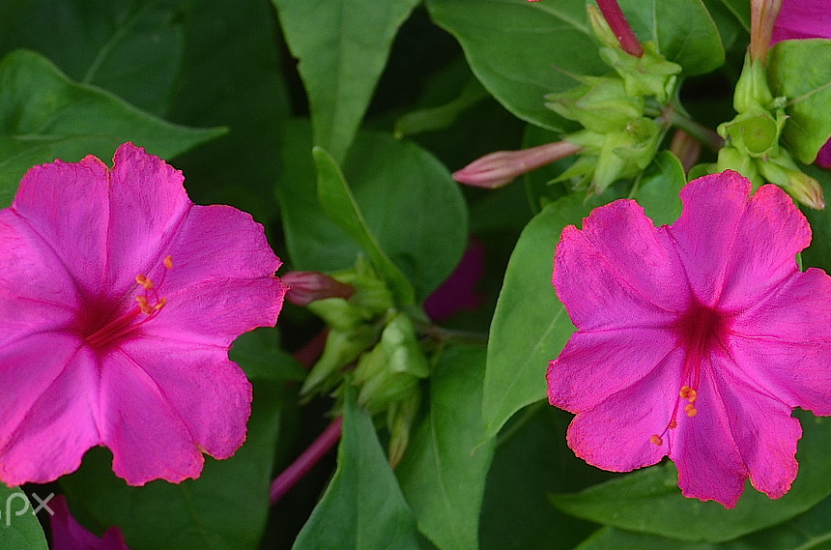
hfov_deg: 24.9
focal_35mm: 81
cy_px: 130
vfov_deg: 16.7
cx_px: 587
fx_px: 1864
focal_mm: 29
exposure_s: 1/200
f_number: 7.1
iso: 200
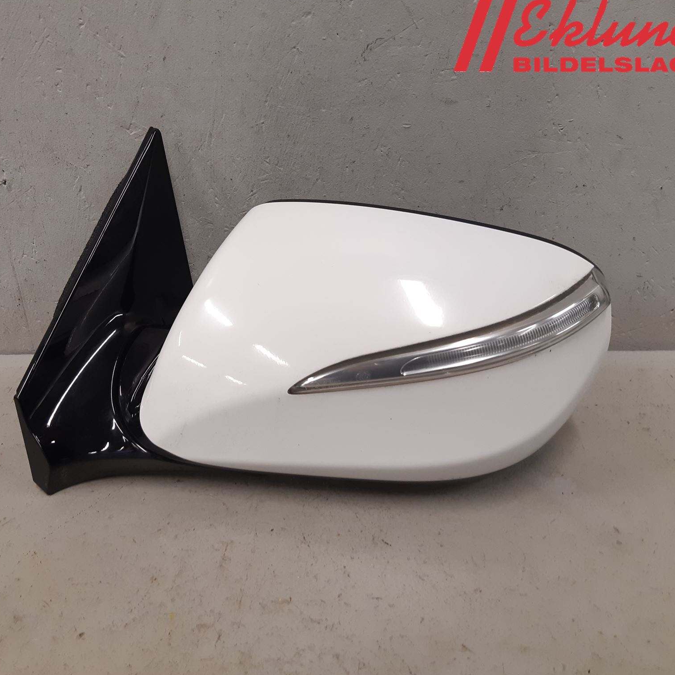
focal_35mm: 31
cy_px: 338
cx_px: 271
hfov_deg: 52.2
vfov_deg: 52.5
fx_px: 684
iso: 100
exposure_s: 1/50
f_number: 1.7
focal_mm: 3.93
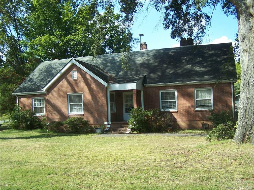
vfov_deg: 37.7
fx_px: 279
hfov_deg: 49.0
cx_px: 127
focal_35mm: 38
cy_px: 95
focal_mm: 6.3
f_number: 2.8
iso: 80
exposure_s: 1/500
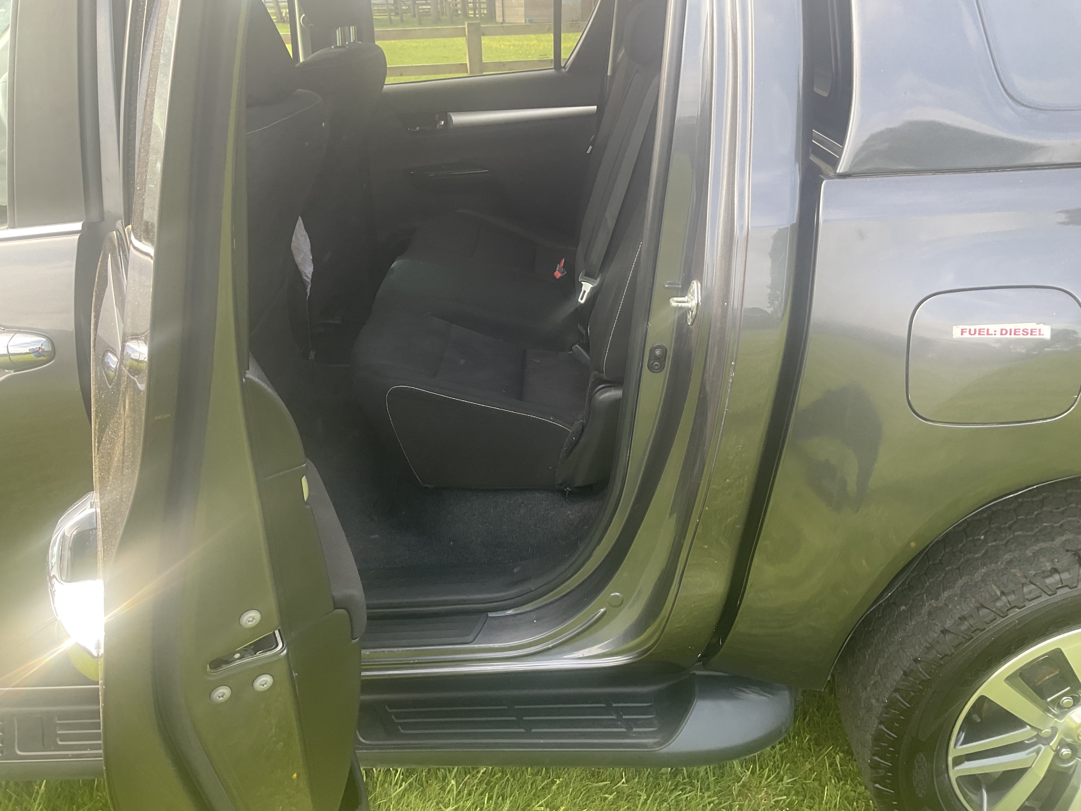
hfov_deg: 61.7
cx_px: 540
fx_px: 906
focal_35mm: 29
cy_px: 406
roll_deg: +1.7
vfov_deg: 48.2
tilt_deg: -24.6
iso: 25
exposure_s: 1/120
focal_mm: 3
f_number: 1.8
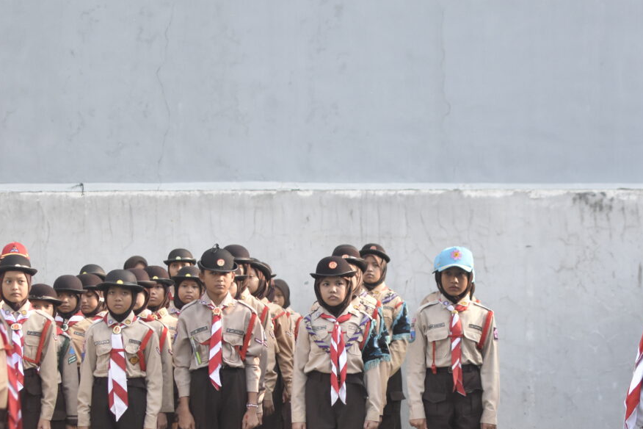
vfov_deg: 14.2
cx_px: 300
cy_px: 344
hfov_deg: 21.3
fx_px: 1713
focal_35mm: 96
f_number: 1.8
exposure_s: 1/8000
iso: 1250
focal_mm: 35
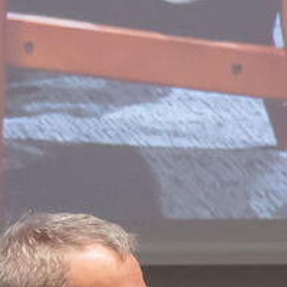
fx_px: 8958
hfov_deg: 1.8
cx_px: 1231
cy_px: 128
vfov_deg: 1.8
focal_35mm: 955
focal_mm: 110
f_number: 2.8
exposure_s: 1/320
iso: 2500
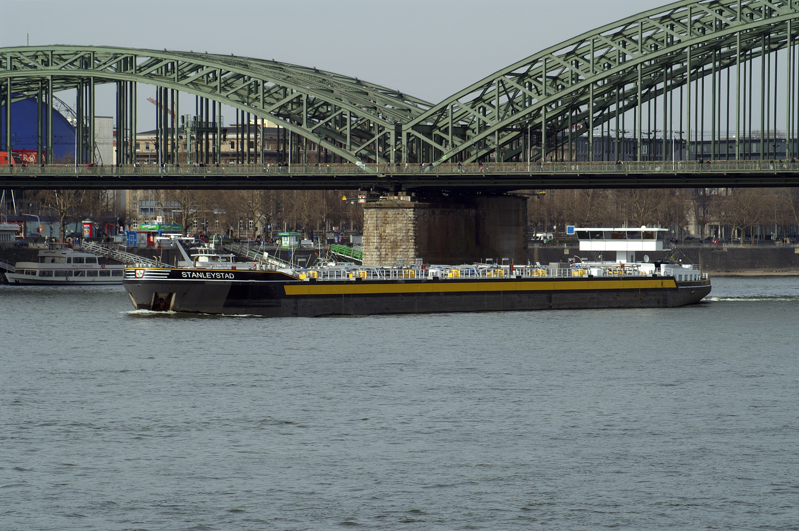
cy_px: 266
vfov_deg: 6.8
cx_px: 400
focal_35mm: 202
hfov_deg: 10.2
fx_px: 4490
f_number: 11
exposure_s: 1/200
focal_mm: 135
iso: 100
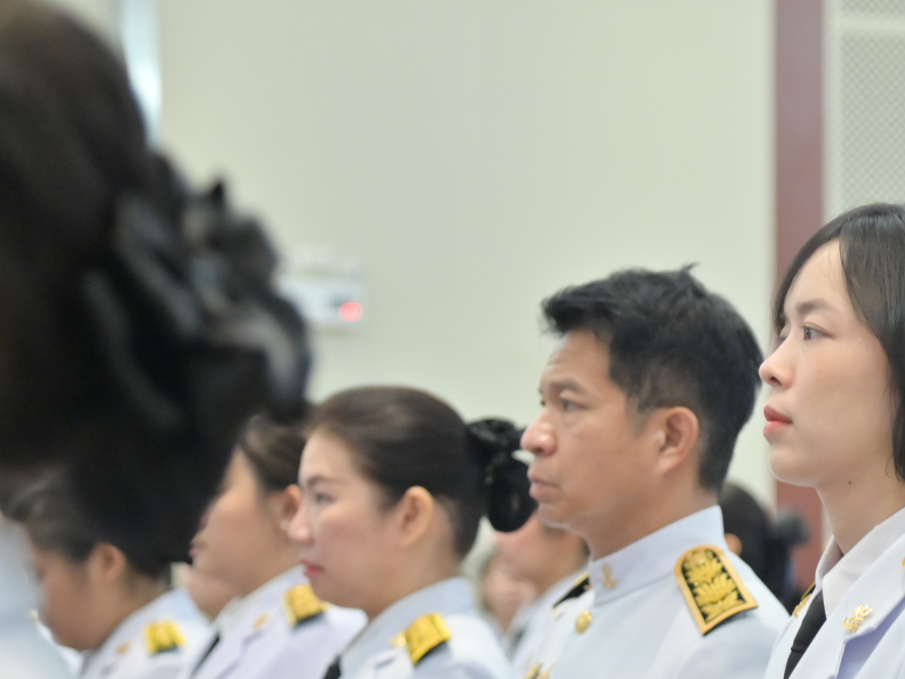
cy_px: 449
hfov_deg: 11.7
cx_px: 934
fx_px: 4366
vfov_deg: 8.9
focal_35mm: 167
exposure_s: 1/160
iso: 2200
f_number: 4
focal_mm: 82
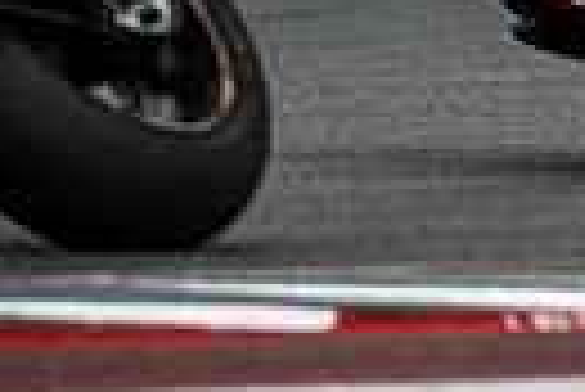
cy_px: -345
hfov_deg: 0.9
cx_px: 1523
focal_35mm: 2398
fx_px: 39011
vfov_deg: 0.6
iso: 500
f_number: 2.8
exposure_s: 1/2500
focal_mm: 280
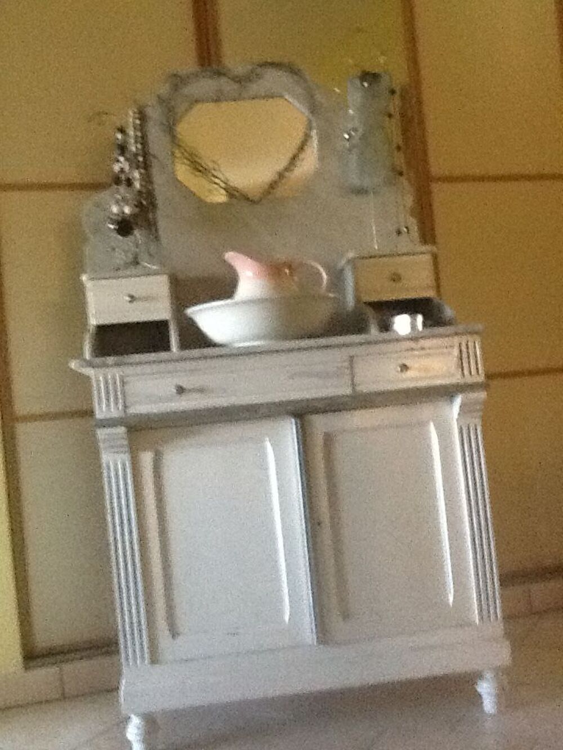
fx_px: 954
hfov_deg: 32.9
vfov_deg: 42.9
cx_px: 282
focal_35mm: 44
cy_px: 375
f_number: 2.4
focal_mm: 2.03
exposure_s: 1/17
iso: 320
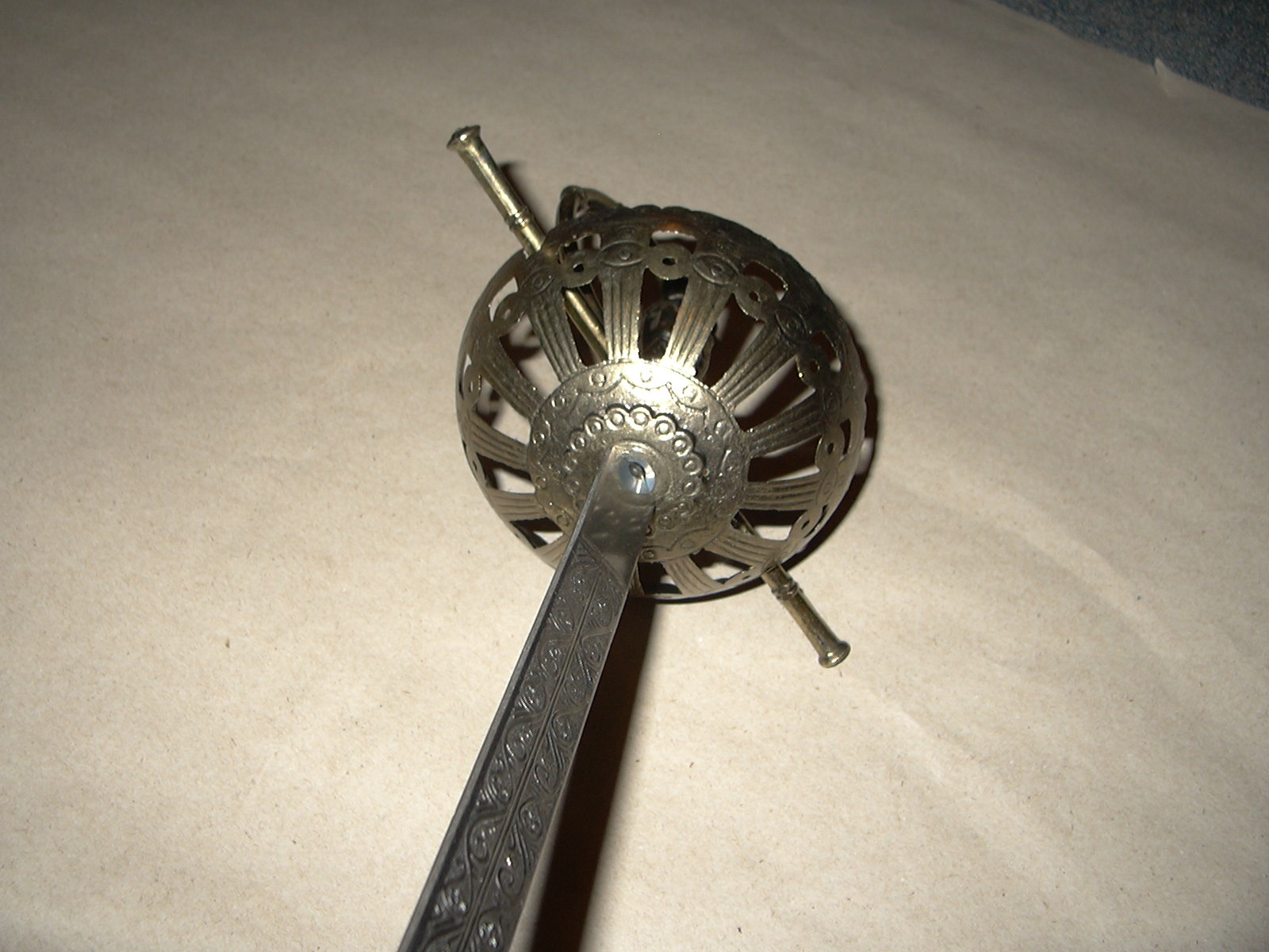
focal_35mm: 35
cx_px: 634
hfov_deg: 52.6
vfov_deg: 40.7
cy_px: 476
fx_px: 1283
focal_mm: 5.4
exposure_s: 1/64.1
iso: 100
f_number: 2.8
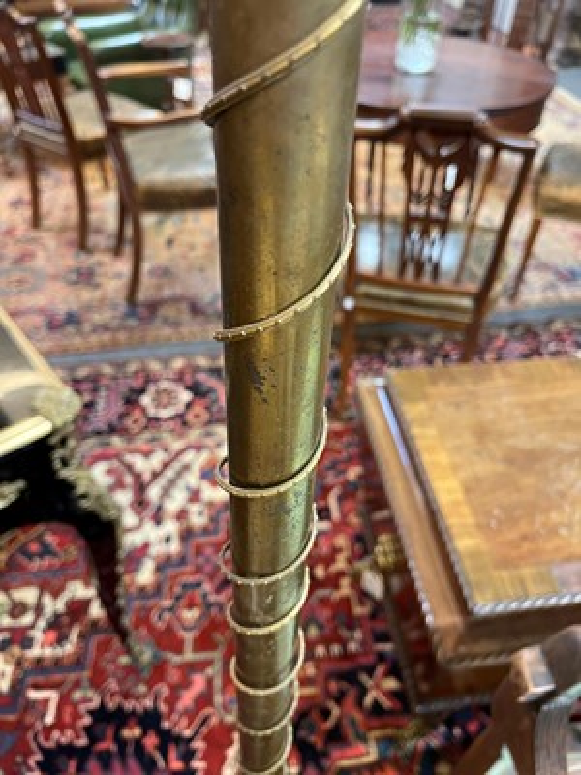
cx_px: 290
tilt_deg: -42.6
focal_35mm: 26
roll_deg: +0.0
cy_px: 388
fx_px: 582
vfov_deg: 67.3
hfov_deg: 53.1
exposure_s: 1/50
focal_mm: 5.1
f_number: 1.6
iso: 400
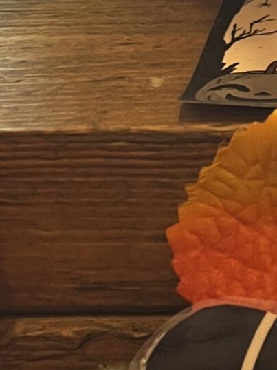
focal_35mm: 124
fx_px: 1322
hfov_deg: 11.4
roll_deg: +2.4
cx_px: 434
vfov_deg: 15.4
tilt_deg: -17.7
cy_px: -64
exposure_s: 1/50
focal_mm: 5.1
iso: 80
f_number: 1.6
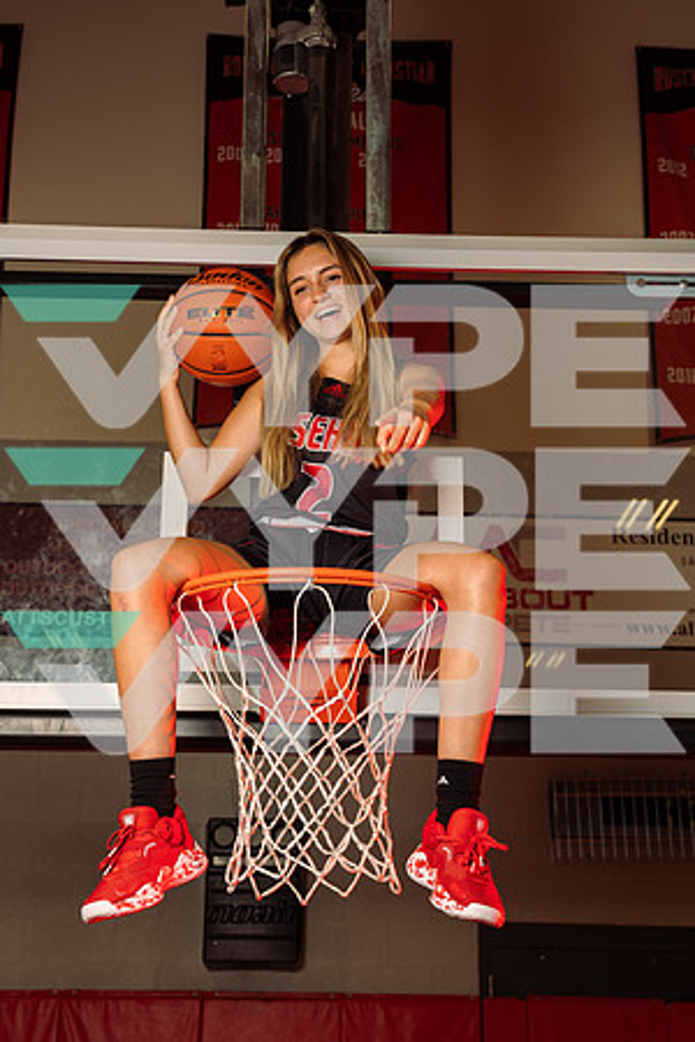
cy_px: 521
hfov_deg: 25.5
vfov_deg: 37.5
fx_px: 1535
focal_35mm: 53
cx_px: 348
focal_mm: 53
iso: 250
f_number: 6.3
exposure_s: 1/250
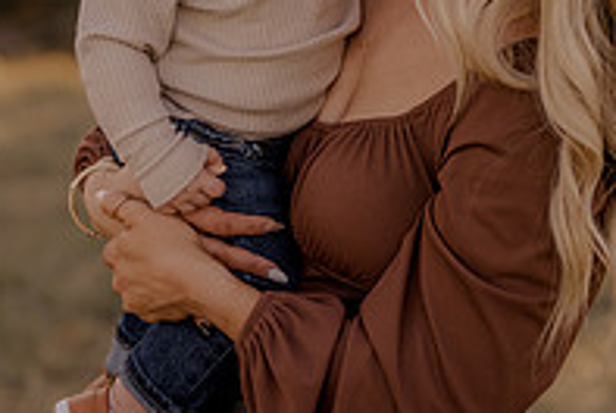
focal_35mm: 147
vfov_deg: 9.3
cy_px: -2
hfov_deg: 13.9
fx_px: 2519
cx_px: 263
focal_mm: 50
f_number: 1.8
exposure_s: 1/1600
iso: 250
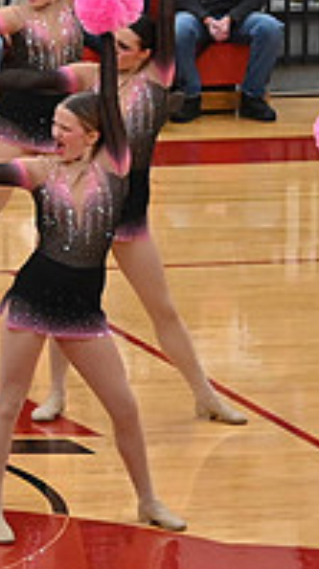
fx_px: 4870
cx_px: -445
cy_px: 246
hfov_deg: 3.7
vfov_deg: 6.7
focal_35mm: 323
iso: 8000
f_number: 4
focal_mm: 70
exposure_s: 1/400
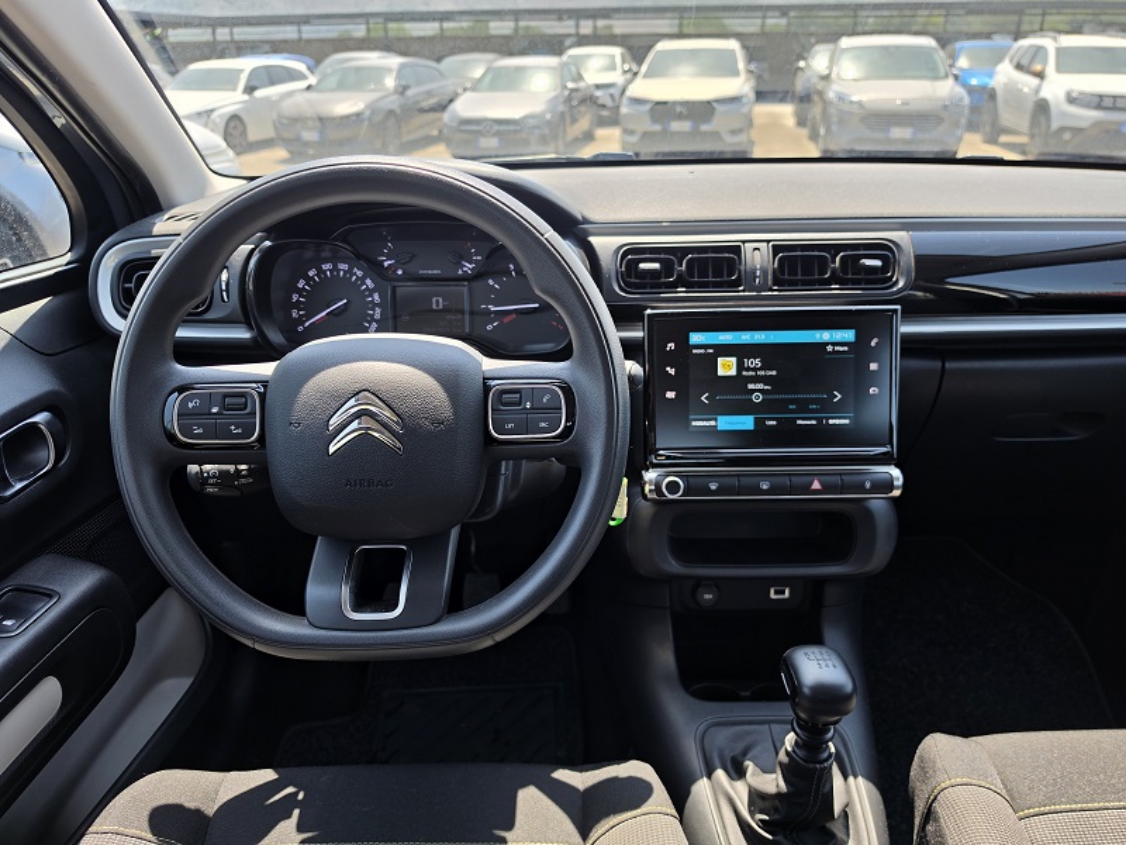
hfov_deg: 73.9
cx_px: 563
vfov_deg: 58.9
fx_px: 748
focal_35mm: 23
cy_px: 422
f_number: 1.4
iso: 10
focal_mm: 6.5
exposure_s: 1/227
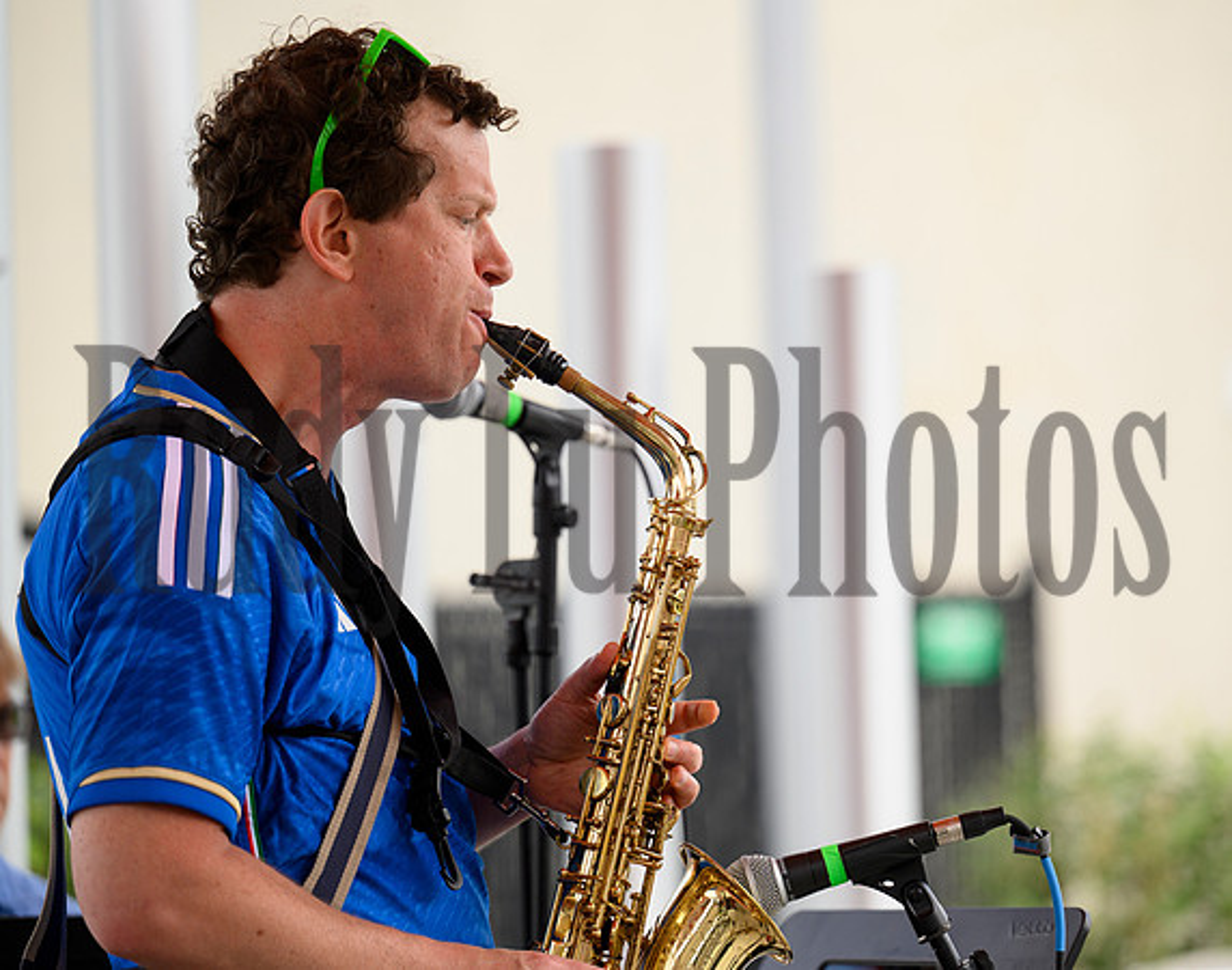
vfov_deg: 10.2
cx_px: 727
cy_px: 485
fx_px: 5454
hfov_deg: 12.9
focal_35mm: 151
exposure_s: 1/1600
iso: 400
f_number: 2.8
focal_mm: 135
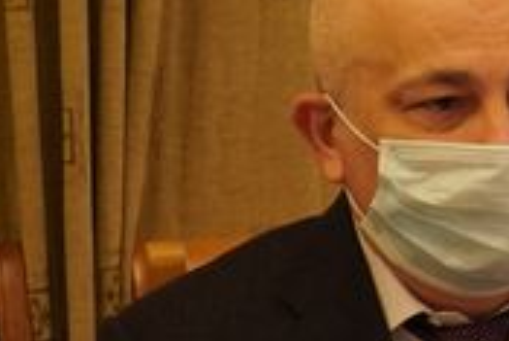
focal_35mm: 212
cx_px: 934
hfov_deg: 9.2
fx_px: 3004
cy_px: 377
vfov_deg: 6.5
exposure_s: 1/50
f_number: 4
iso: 640
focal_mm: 31
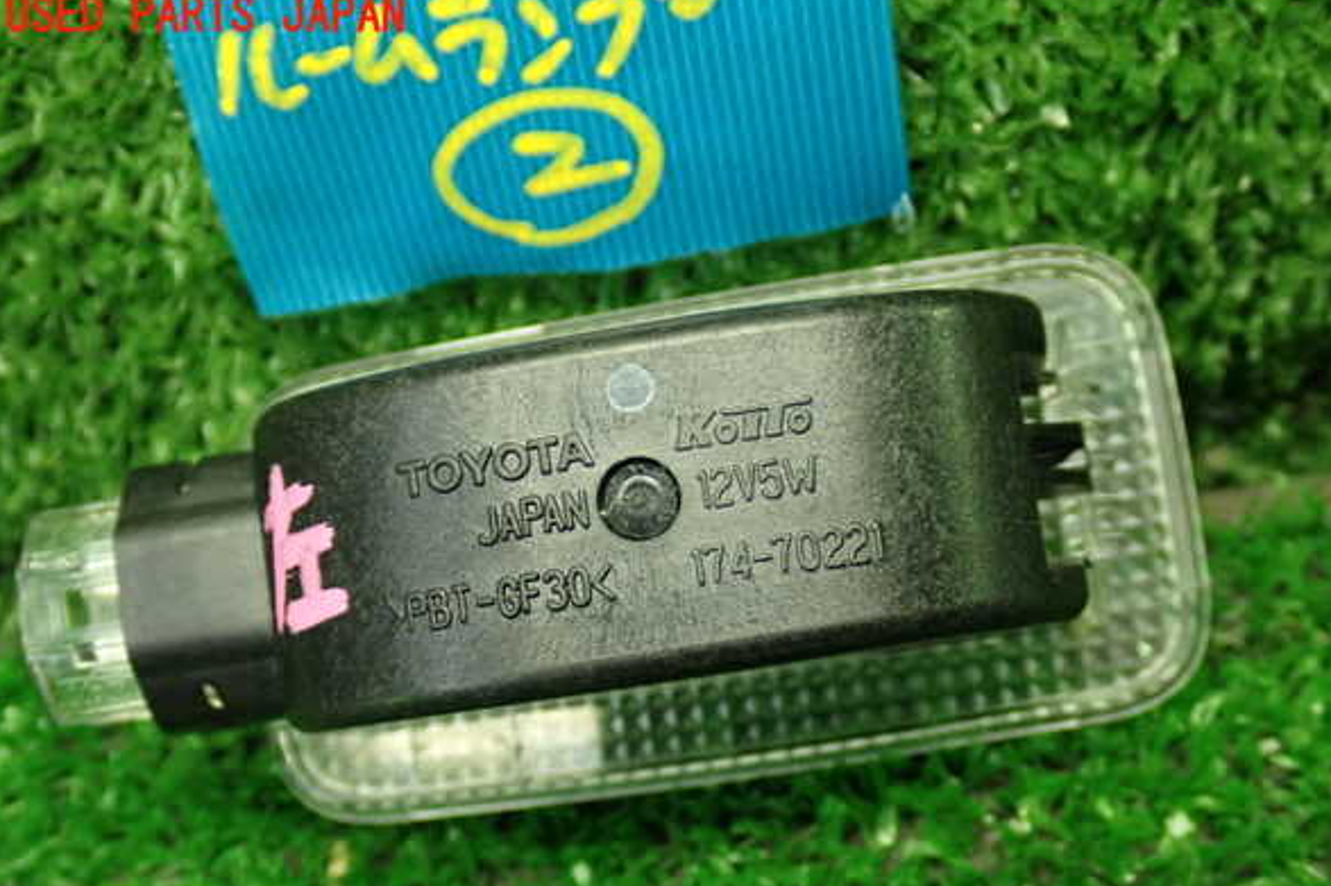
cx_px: 673
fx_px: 1848
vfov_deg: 27.0
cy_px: 499
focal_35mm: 50
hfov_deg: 39.6
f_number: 3.1
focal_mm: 8.4
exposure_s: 1/50
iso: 800
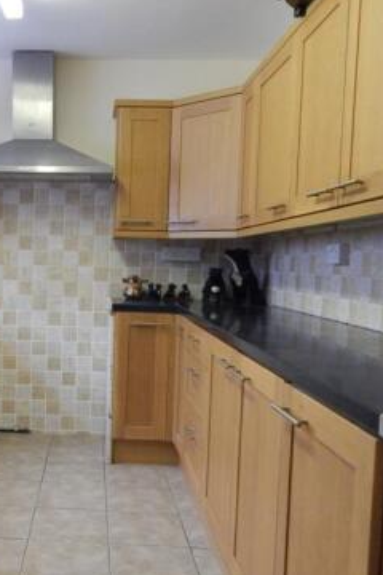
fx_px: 590
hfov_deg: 34.5
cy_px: 307
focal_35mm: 37
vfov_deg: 51.8
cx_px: 59
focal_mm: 4
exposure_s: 1/30
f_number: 3
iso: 400
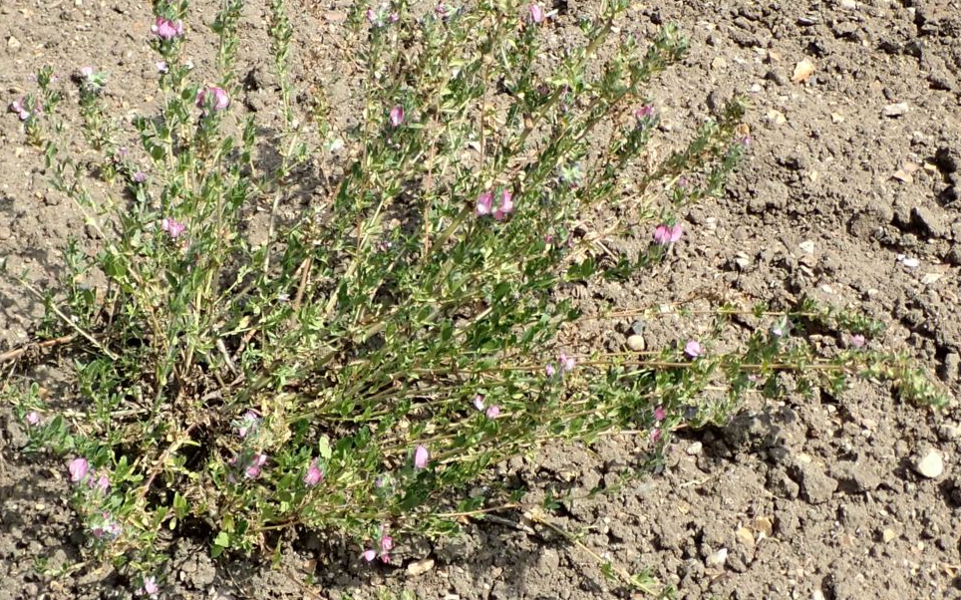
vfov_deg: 16.9
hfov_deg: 26.7
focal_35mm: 77
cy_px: 216
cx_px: 370
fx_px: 2016
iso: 100
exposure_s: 1/500
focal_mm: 6.42
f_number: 3.5
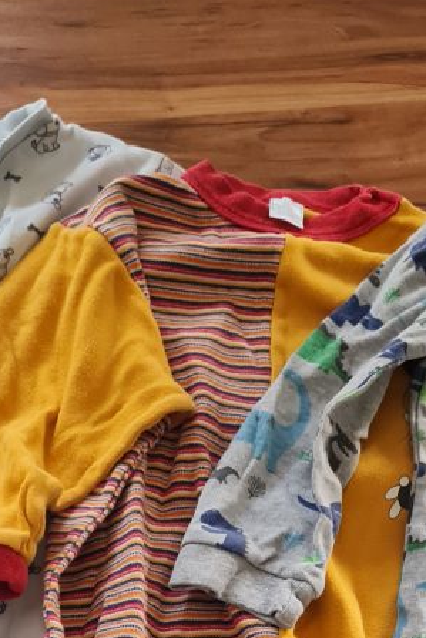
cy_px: 826
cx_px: 185
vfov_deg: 24.3
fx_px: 1295
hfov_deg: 18.7
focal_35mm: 73
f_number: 1.8
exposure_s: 1/100
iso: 250
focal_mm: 5.4
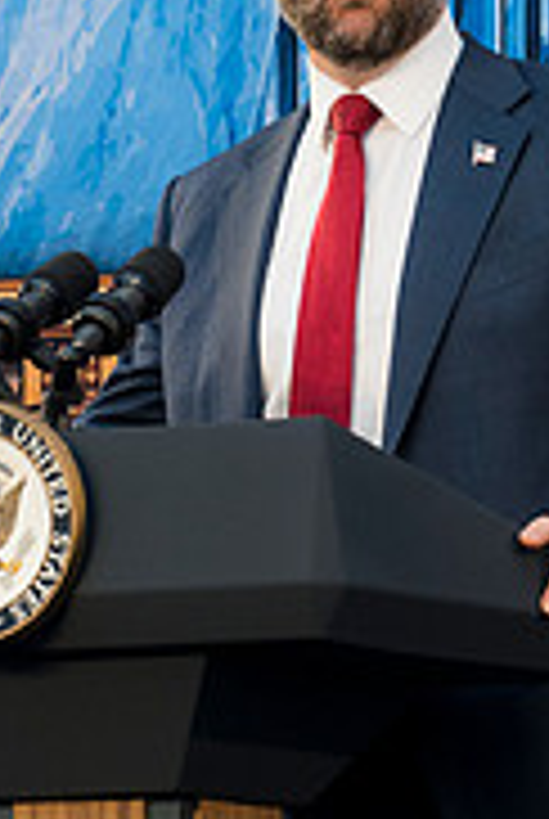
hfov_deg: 2.5
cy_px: 360
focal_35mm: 555
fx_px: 12647
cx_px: 252
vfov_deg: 3.7
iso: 450
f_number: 4
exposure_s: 1/160
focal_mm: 150
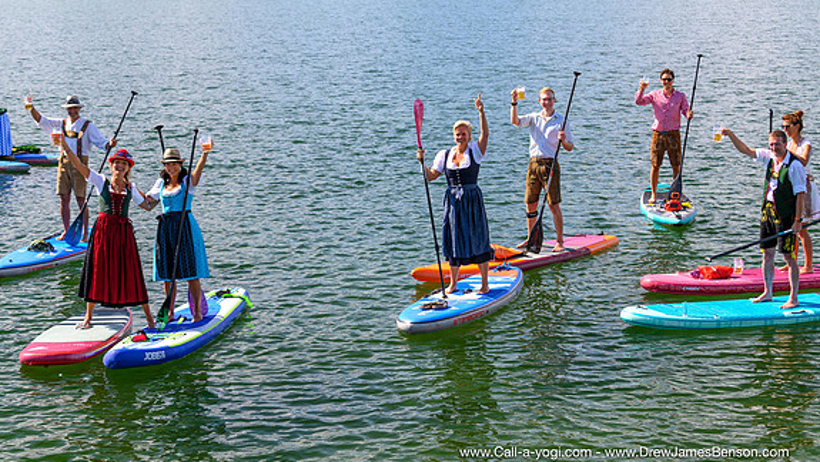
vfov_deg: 14.9
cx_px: 403
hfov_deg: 26.2
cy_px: 209
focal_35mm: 81
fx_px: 1762
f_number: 5.6
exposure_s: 1/500
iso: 200
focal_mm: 70
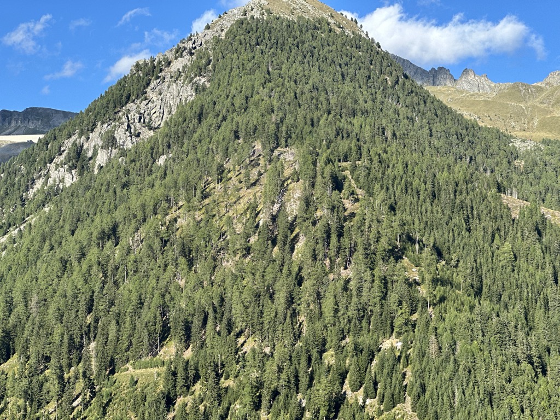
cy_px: 210
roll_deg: -0.7
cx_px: 280
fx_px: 1246
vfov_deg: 19.1
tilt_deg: +8.0
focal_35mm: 77
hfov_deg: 25.3
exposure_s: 1/262
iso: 25
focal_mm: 9
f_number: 2.8
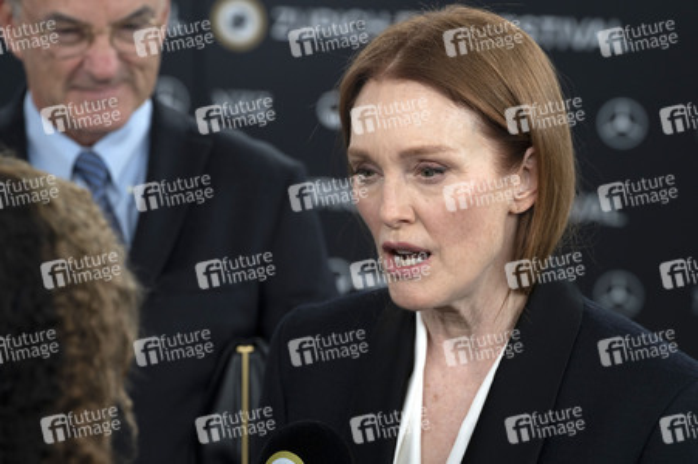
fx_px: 2499
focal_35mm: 129
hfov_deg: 15.9
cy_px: 232
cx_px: 349
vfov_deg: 10.6
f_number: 6.3
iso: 2000
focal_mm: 129
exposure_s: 1/500
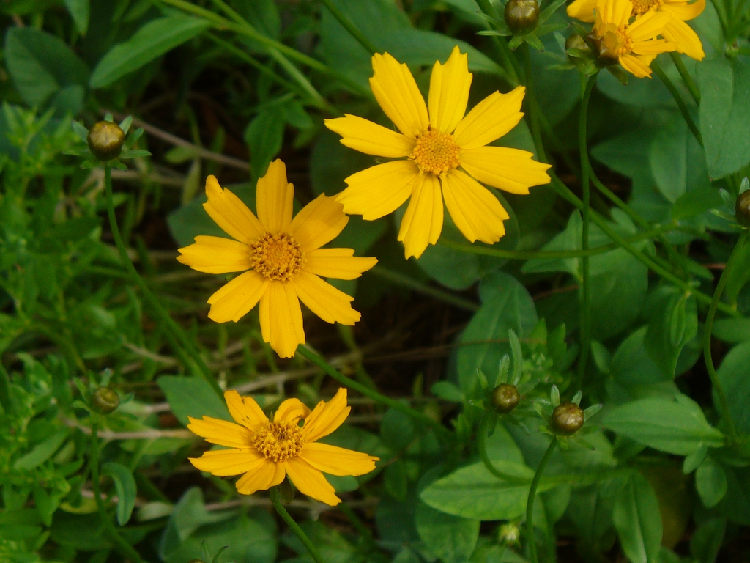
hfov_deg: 18.4
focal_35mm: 107
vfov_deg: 13.8
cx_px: 375
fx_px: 2318
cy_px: 282
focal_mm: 12.8
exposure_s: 1/160
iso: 80
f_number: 3.3
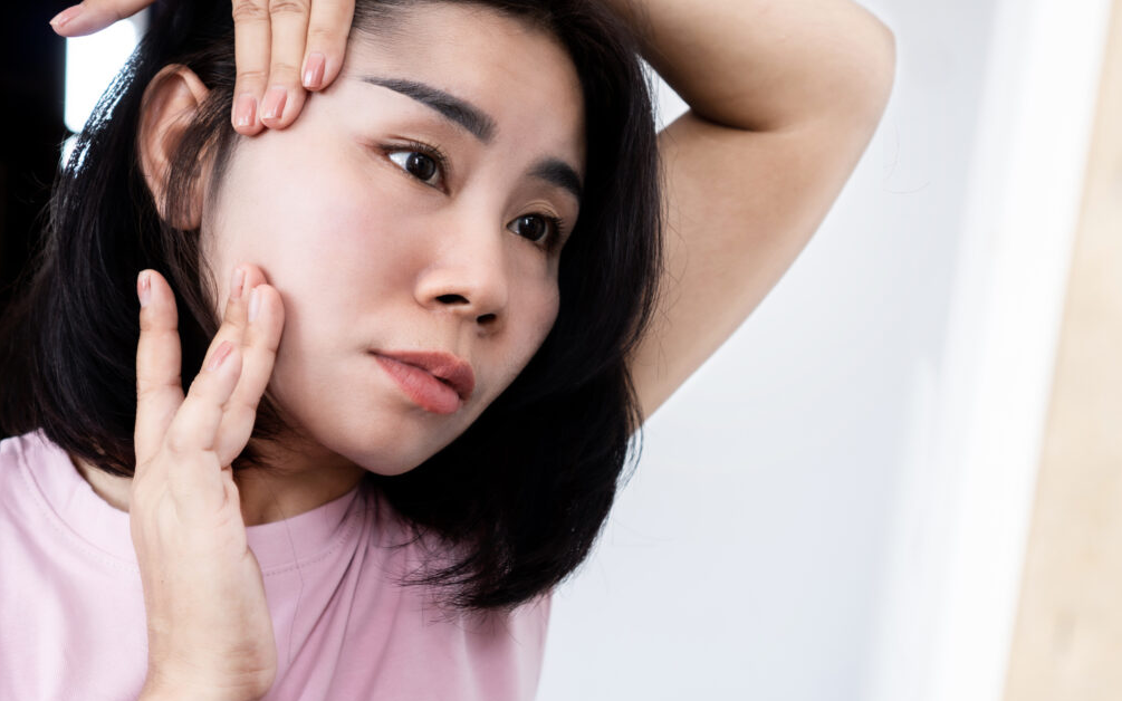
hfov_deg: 37.2
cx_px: 553
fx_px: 1667
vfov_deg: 23.7
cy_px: 372
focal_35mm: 55
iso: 100
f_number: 3.5
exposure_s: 1/40
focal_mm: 35
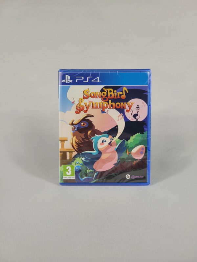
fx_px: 197
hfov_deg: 53.1
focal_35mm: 26
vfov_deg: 67.3
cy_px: 131
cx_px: 98
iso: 40
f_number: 1.8
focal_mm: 5.4
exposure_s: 1/364
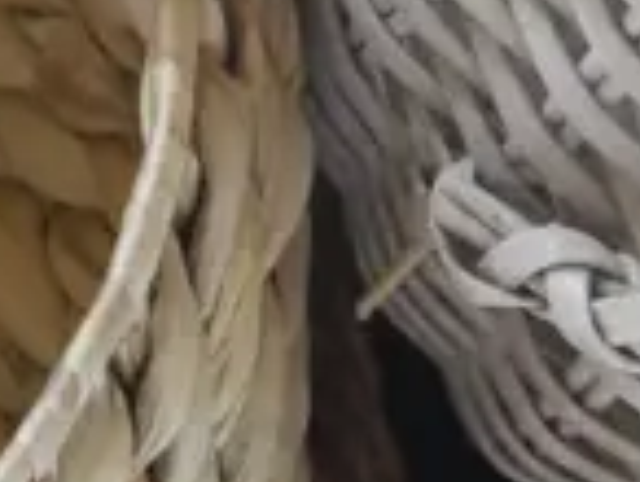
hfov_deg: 6.1
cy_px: -397
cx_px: 4
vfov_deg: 4.6
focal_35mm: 323
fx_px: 5982
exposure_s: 1/15
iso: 3200
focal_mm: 23
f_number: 5.1
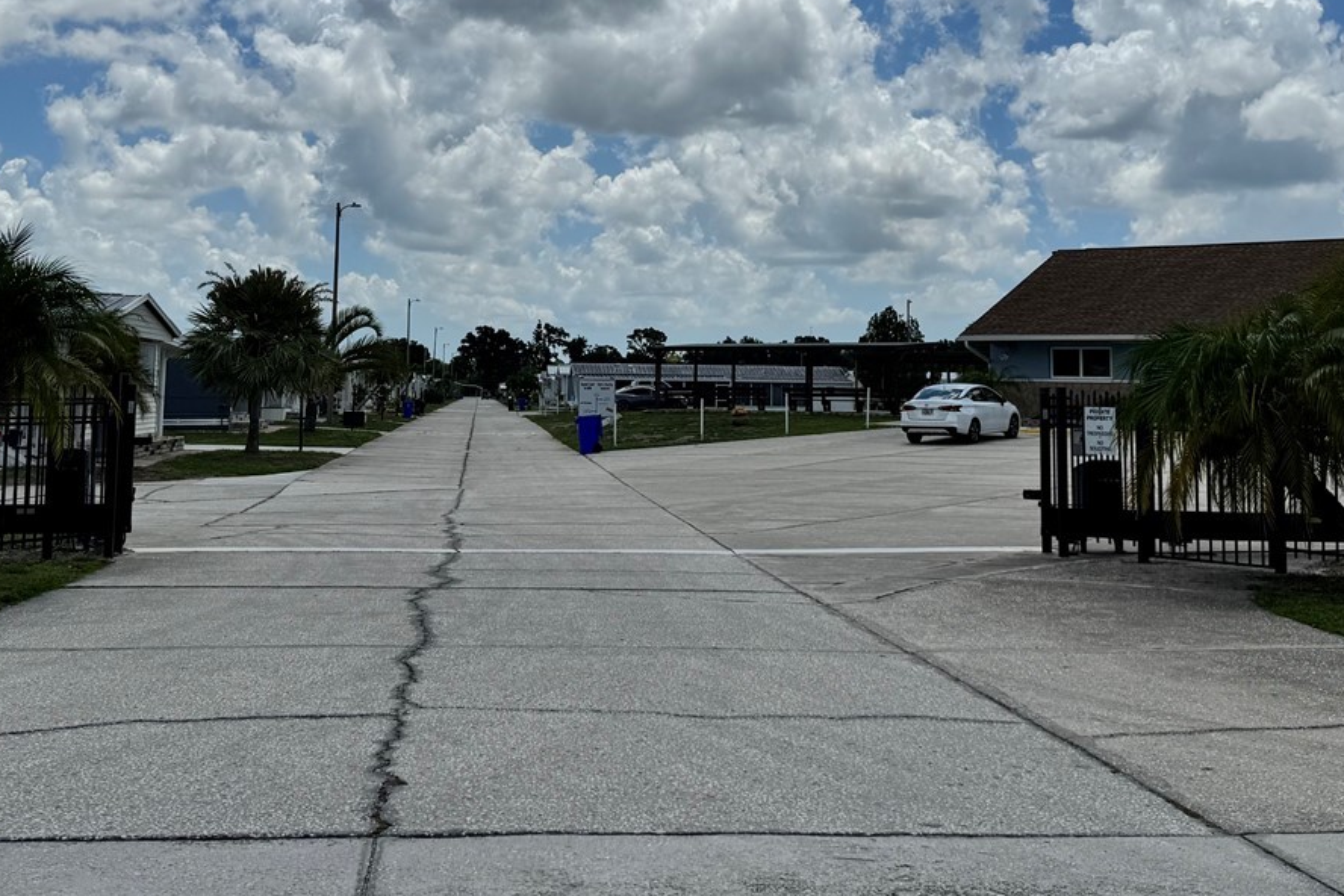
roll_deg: -0.5
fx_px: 1680
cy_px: 230
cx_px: 610
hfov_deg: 43.6
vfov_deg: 29.4
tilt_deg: +6.5
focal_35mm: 45
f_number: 1.78
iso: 80
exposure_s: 1/12346
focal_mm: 6.76
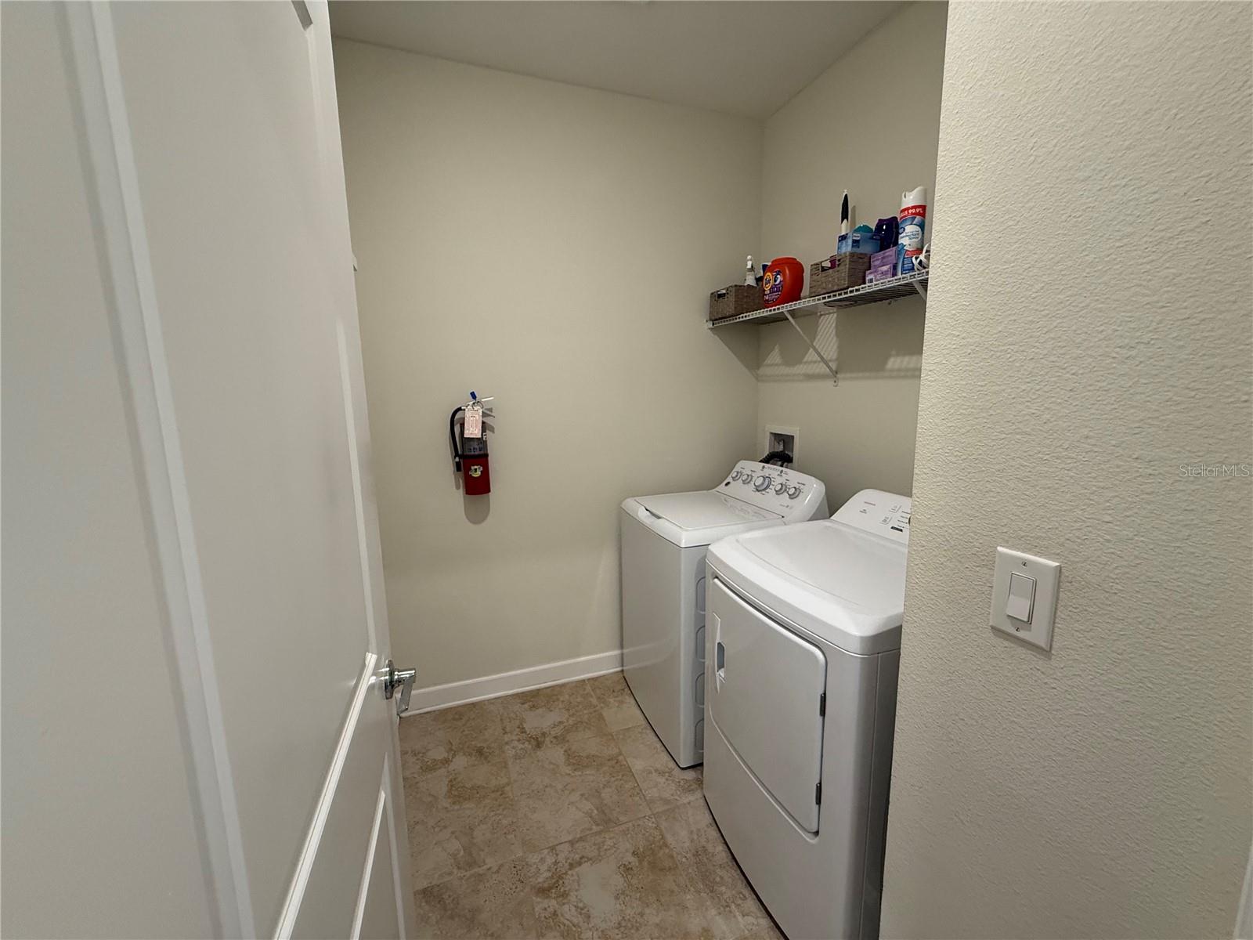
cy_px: 470
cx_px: 626
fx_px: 507
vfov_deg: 85.7
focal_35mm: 14
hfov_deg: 102.1
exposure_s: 1/60
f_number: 2.2
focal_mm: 2.22
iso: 200
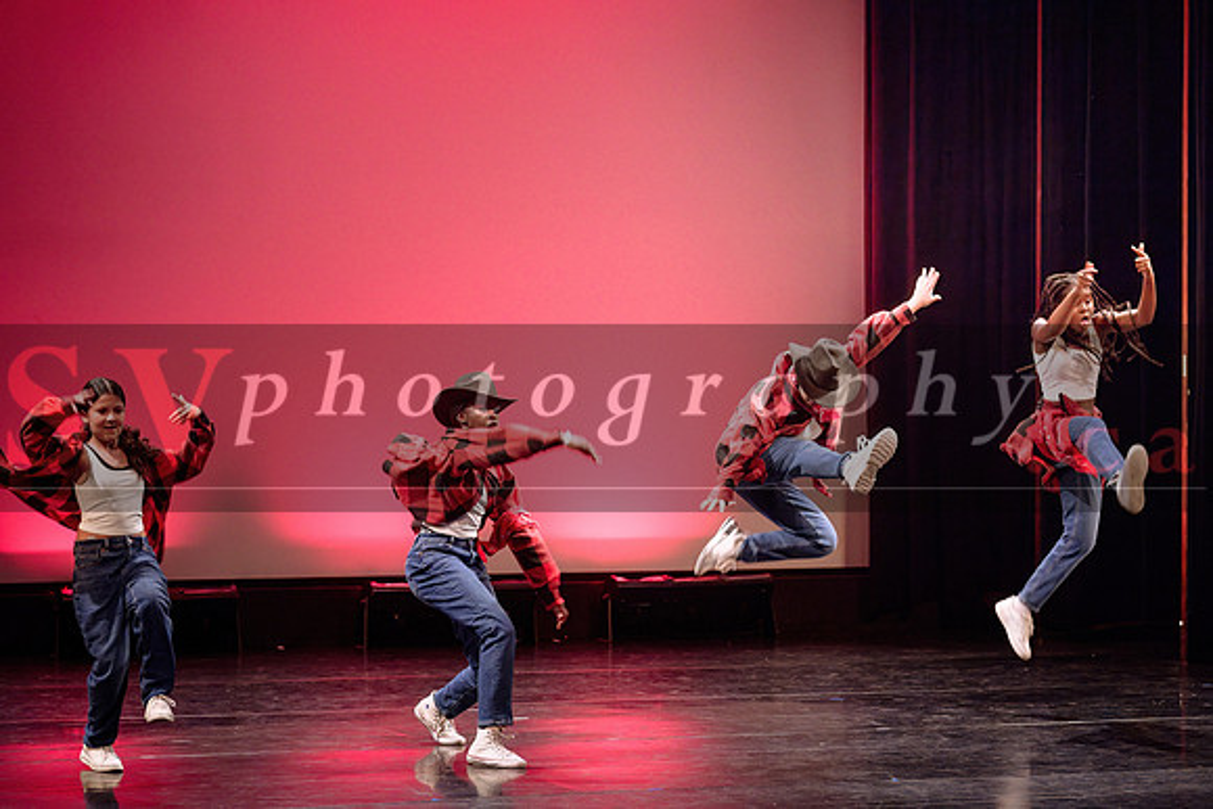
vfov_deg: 13.3
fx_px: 3474
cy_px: 404
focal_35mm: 103
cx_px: 682
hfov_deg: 19.8
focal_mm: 90
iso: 1600
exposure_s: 1/200
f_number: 2.8
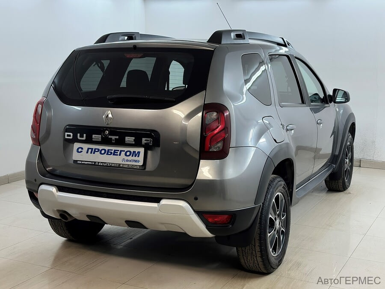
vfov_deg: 30.3
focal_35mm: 48
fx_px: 534
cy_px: 144
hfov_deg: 39.6
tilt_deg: -8.0
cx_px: 192
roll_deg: -0.9
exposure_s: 1/118
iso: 125
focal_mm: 6.86
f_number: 1.78
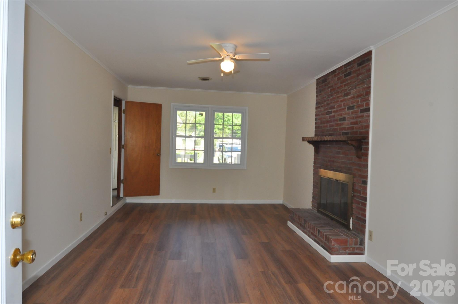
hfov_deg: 81.3
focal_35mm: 21
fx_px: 267
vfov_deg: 59.4
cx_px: 229
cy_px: 152
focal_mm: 14
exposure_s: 1/60
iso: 1250
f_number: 6.3
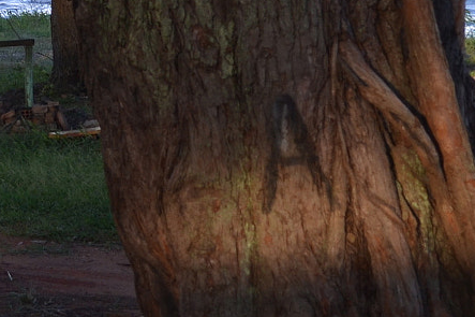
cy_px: -45
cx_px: 49
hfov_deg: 10.8
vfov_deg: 7.2
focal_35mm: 190
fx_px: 2503
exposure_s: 1/125
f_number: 5
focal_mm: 35
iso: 100
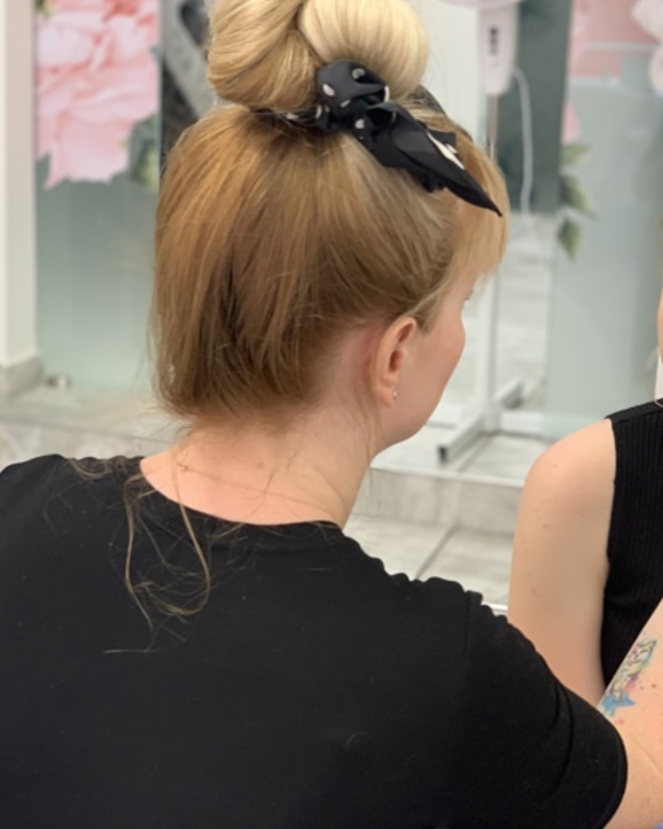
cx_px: 447
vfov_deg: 27.9
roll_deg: -3.7
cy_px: 414
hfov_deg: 22.4
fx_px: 1668
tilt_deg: -13.5
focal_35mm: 68
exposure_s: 1/50
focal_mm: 6
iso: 64
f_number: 2.4
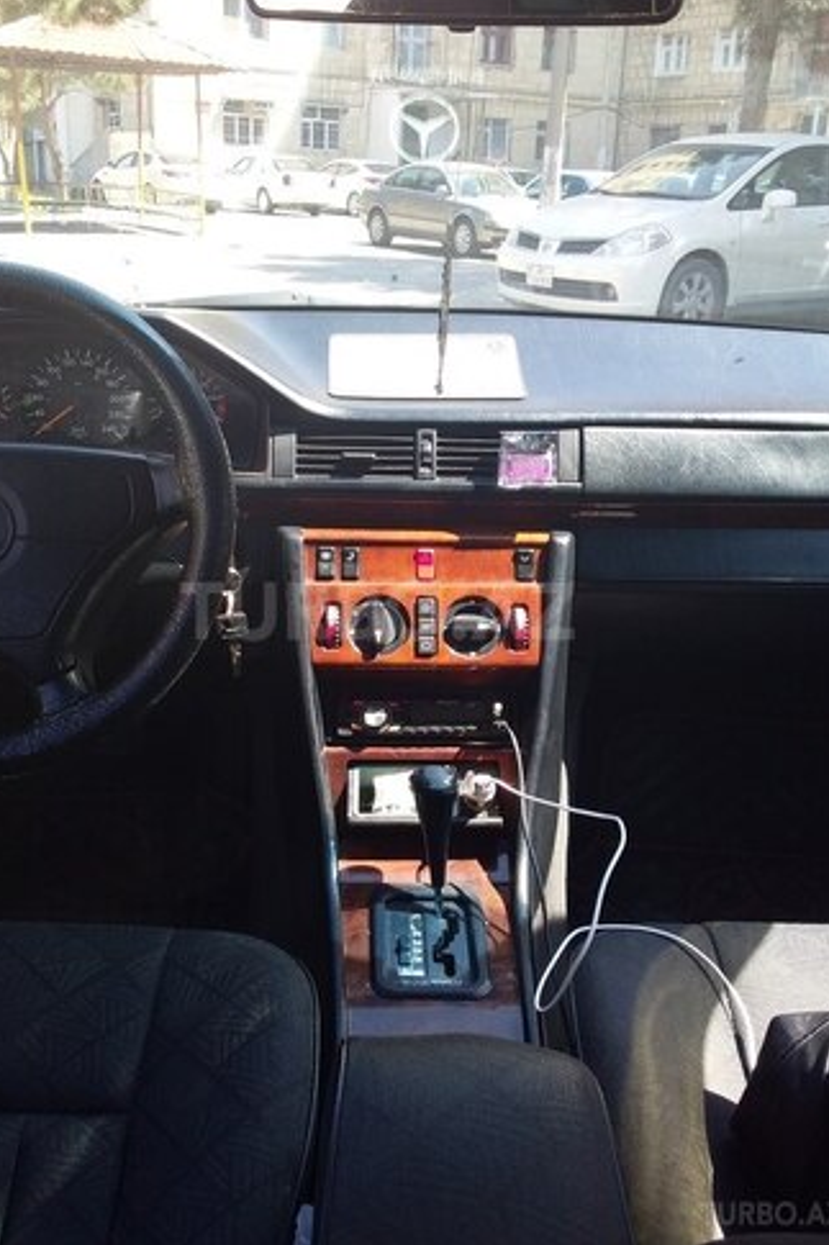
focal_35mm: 33
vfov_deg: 57.2
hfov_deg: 39.9
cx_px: 377
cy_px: 611
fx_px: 1141
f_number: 2.2
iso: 40
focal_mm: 3.3
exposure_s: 1/136
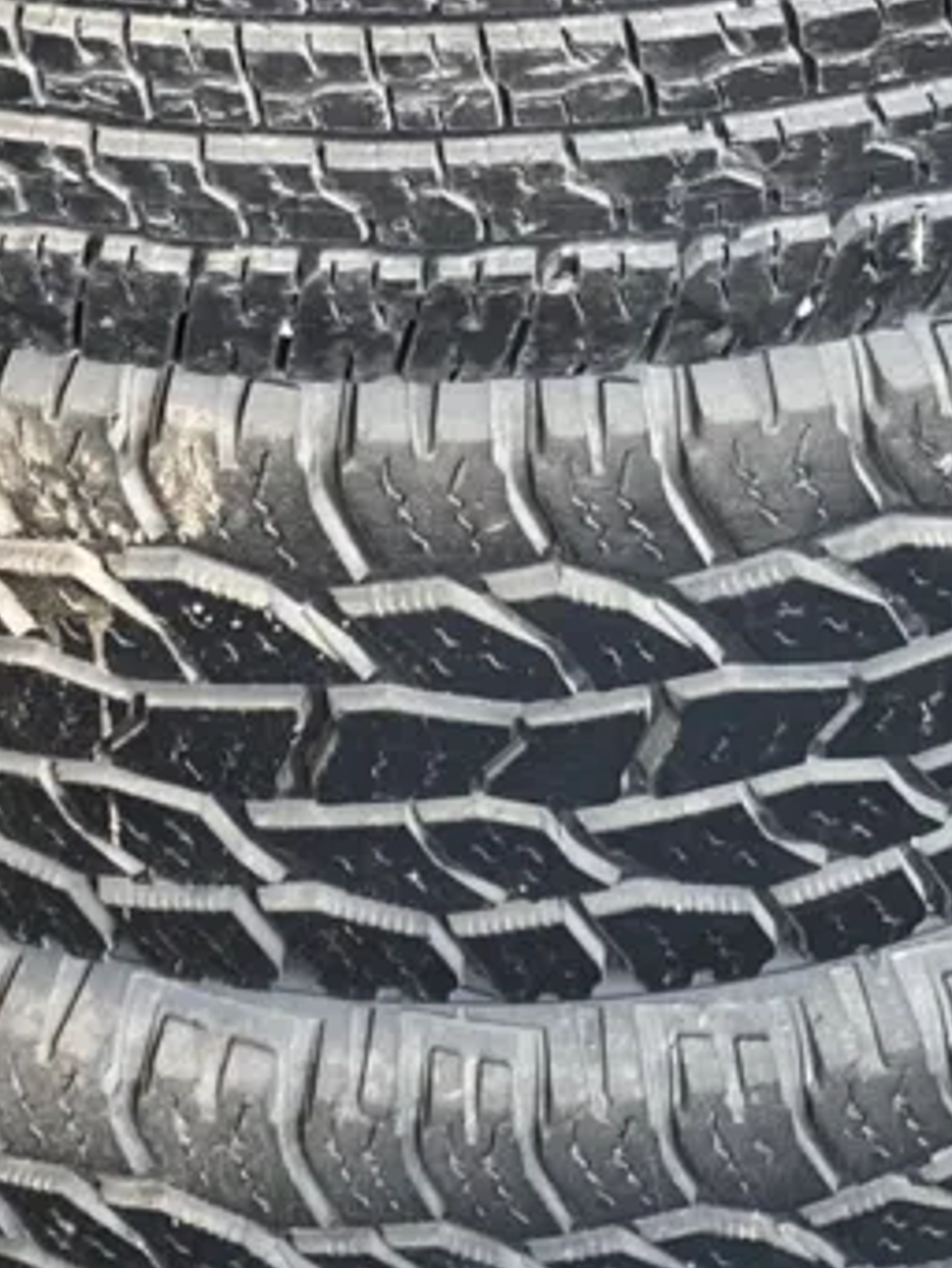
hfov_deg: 14.2
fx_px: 3811
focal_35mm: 104
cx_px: 357
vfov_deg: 18.2
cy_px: -132
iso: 40
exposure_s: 1/121
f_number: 1.8
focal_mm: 4.25
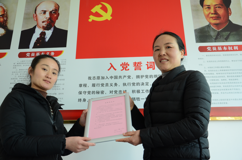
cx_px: 121
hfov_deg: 57.3
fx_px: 221
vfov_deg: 39.8
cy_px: 80
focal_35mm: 33
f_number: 4
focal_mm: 22
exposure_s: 1/80
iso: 640
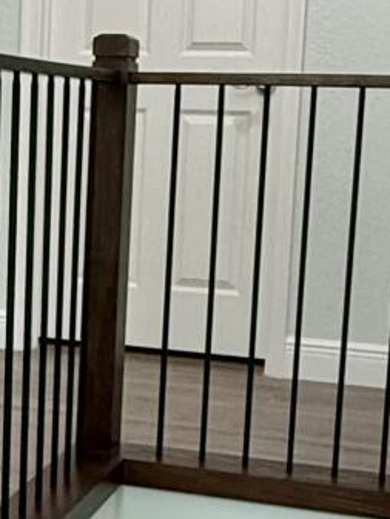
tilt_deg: -5.4
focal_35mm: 83
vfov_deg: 23.5
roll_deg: -2.5
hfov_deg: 17.4
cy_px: 274
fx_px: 1246
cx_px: -5
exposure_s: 1/120
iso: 320
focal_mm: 2.22
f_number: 2.2
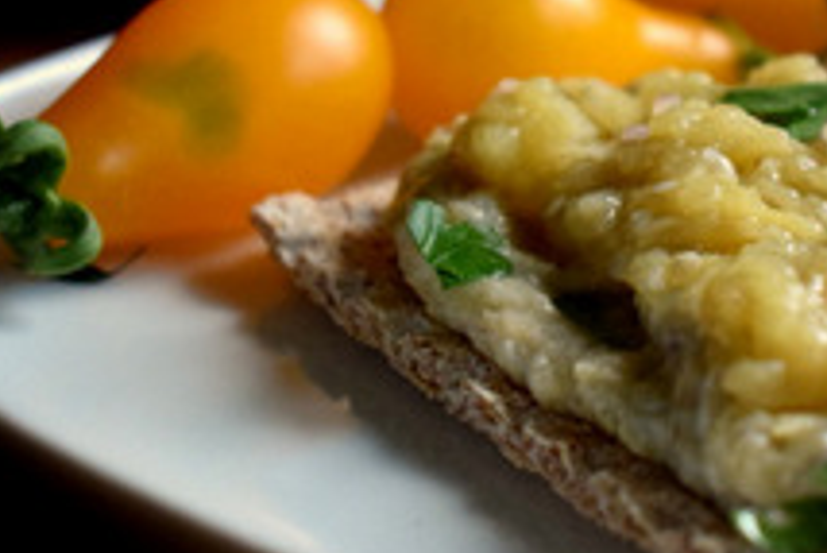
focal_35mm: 133
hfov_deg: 15.1
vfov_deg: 10.3
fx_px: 3057
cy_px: 197
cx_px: 877
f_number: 4.8
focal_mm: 38
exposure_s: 1/500
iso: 2000
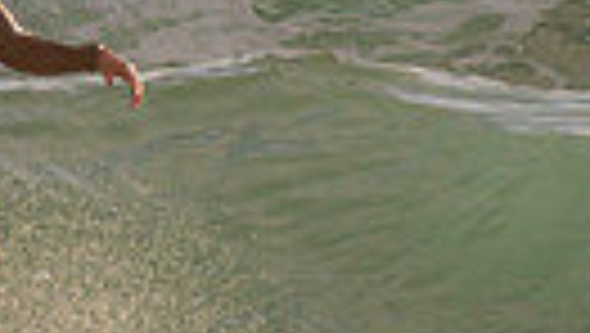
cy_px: -217
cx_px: -194
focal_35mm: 2848
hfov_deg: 0.8
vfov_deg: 0.4
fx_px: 44601
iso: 140
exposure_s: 1/2000
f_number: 5.6
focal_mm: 500
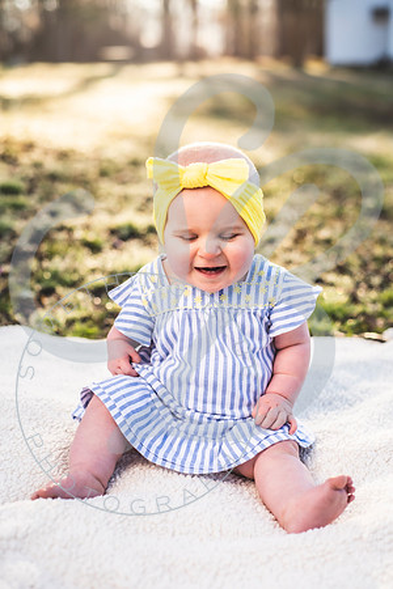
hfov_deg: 27.0
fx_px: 819
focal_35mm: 50
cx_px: 196
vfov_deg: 39.6
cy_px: 294
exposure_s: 1/320
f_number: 2.8
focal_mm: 50
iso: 100
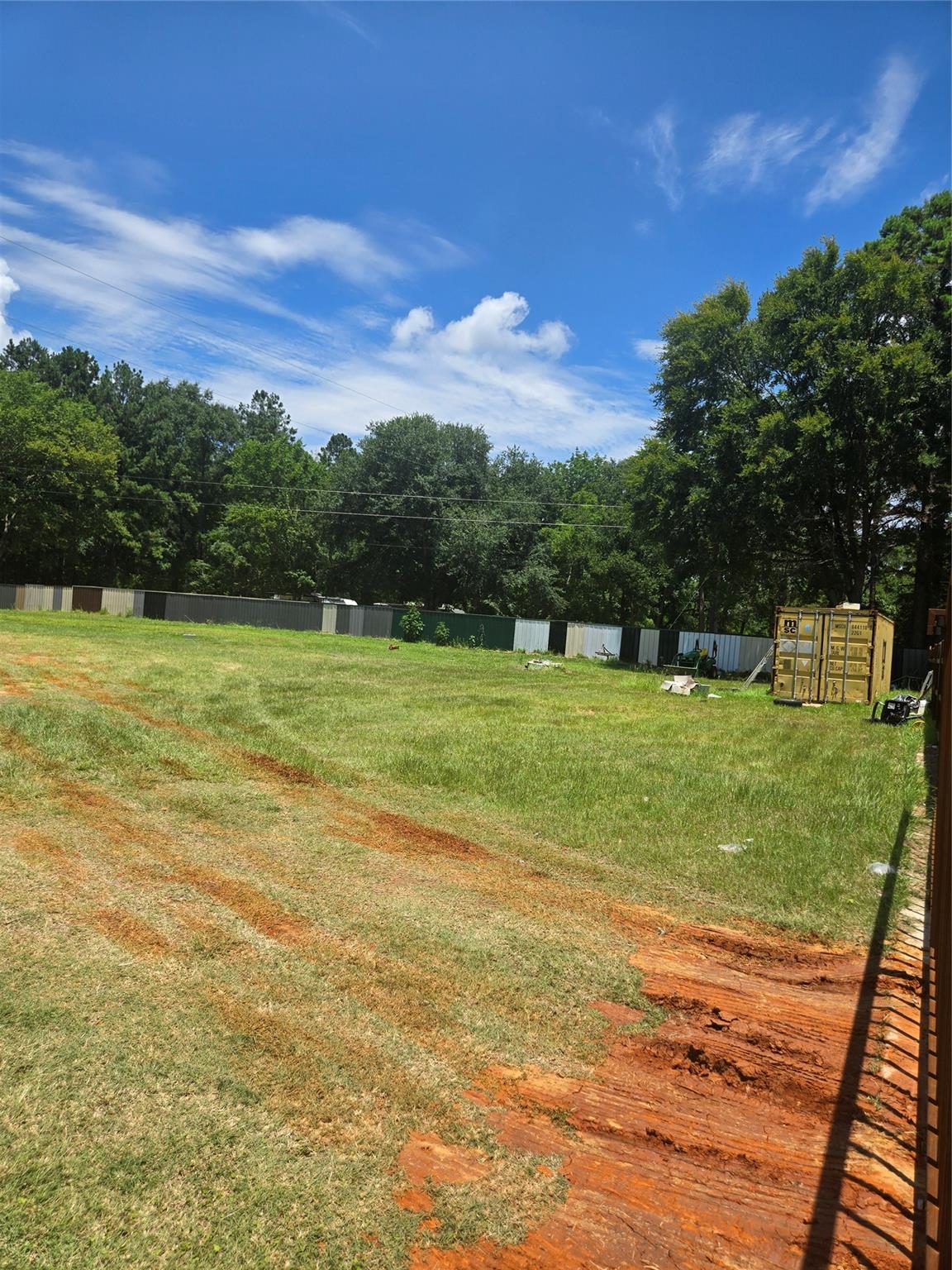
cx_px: 476
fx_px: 843
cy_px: 635
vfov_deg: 73.9
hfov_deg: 58.9
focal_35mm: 23
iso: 25
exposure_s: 1/1941
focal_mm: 5.4
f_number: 1.8
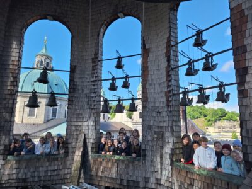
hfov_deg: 73.9
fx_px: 167
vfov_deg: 58.9
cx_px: 126
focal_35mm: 23
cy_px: 94
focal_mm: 5.54
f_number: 1.8
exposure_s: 1/1495
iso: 40
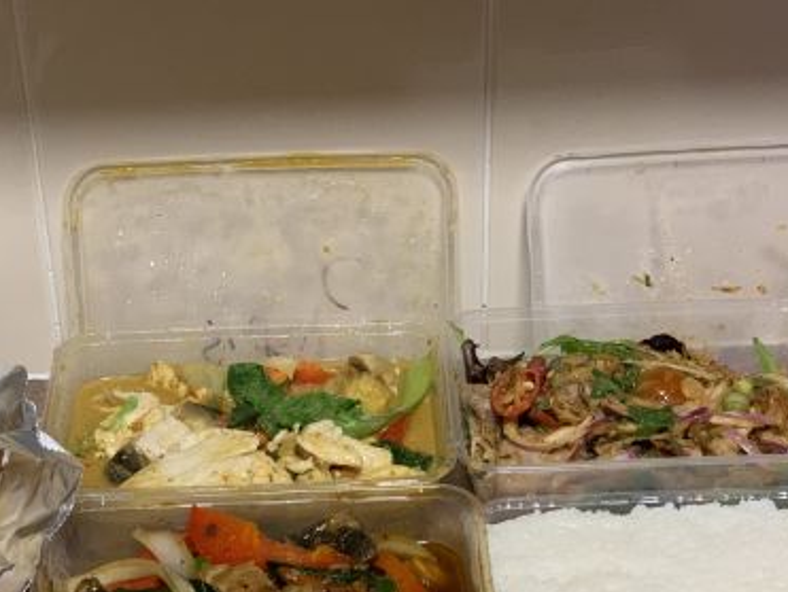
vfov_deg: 17.5
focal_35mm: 84
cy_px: 441
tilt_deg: -35.2
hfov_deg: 23.2
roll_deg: +2.4
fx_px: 1914
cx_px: 346
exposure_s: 1/60
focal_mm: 6
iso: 320
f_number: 2.4
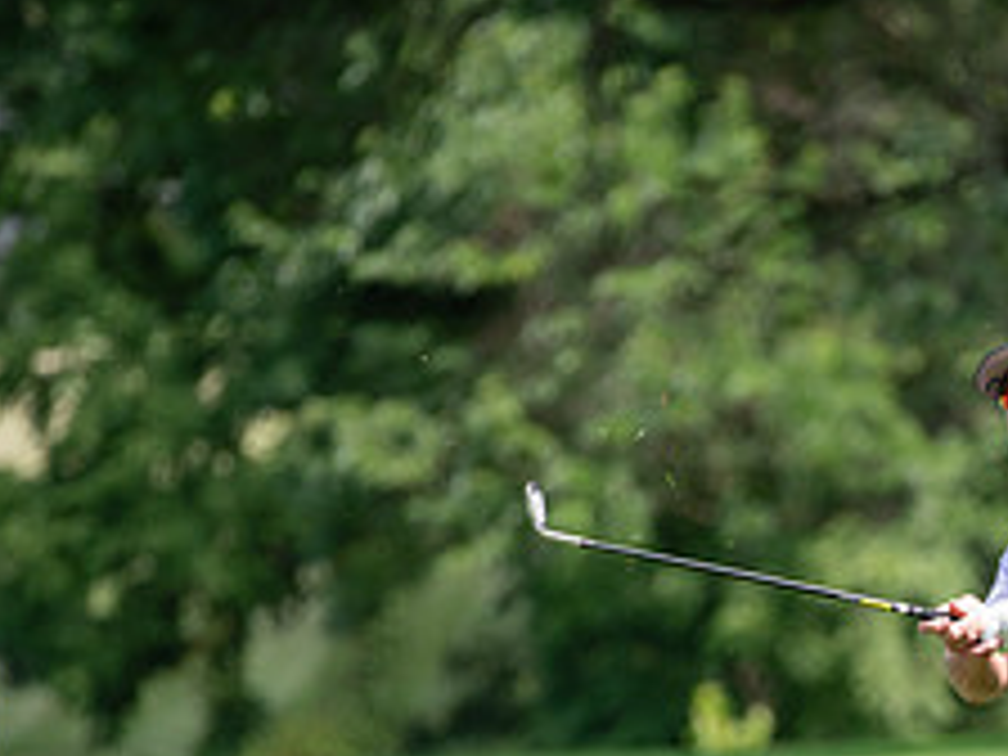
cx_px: 1030
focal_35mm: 498
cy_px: 704
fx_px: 14502
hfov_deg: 4.0
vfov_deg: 3.0
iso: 250
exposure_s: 1/1000
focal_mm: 200
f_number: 3.5
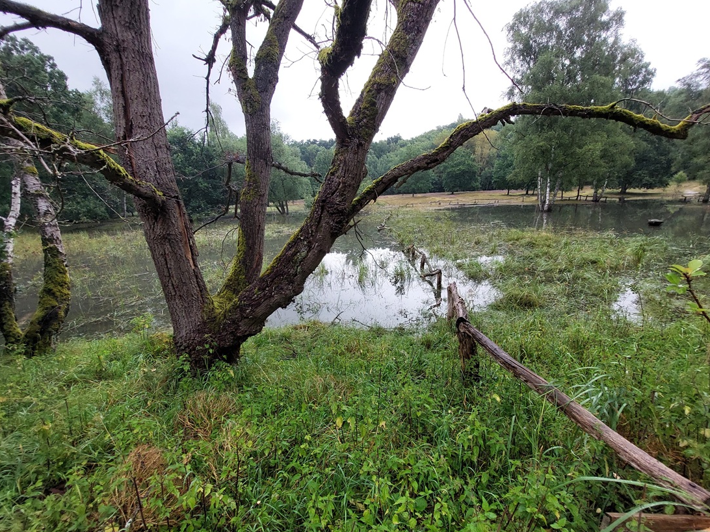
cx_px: 364
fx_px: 287
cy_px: 284
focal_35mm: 14
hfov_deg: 102.0
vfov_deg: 85.6
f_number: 2.2
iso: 50
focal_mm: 1.74
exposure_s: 1/128
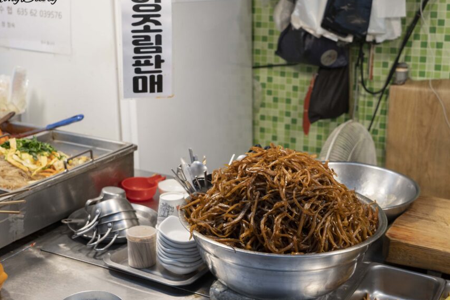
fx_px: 588
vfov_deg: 28.6
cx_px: 245
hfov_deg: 41.9
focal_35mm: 47
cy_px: 161
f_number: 5
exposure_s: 1/160
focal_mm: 39
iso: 800
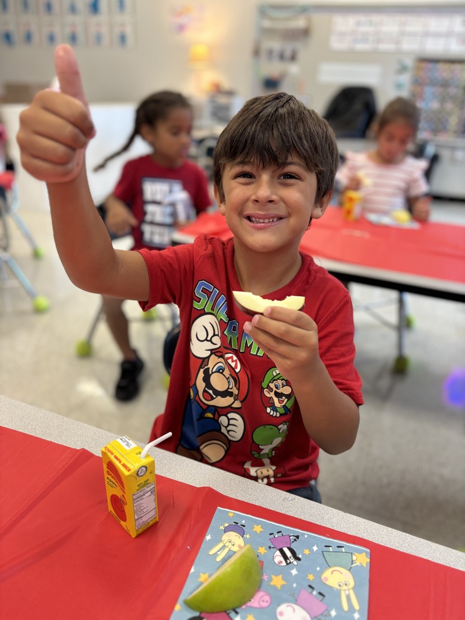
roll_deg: -3.2
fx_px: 466
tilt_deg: -25.6
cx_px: 232
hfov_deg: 53.1
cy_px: 310
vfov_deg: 67.3
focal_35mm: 26
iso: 200
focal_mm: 5.96
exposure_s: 1/60
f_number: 1.6
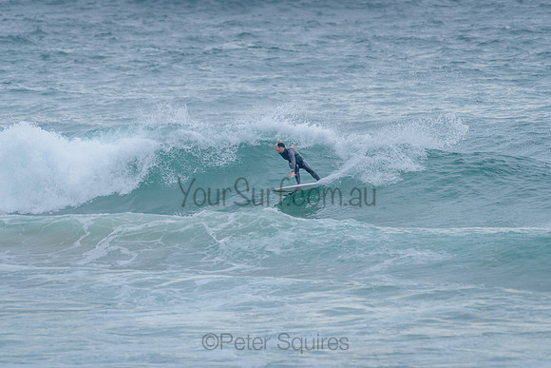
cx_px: 276
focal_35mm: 613
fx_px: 9381
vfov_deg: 2.2
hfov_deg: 3.4
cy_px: 143
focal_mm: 500
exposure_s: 1/1250
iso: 720
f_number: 5.6
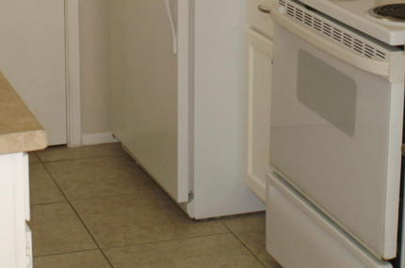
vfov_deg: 12.6
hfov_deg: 19.5
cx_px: 184
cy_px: -75
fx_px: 1179
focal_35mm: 105
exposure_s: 1/60
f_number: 4.5
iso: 400
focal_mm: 26
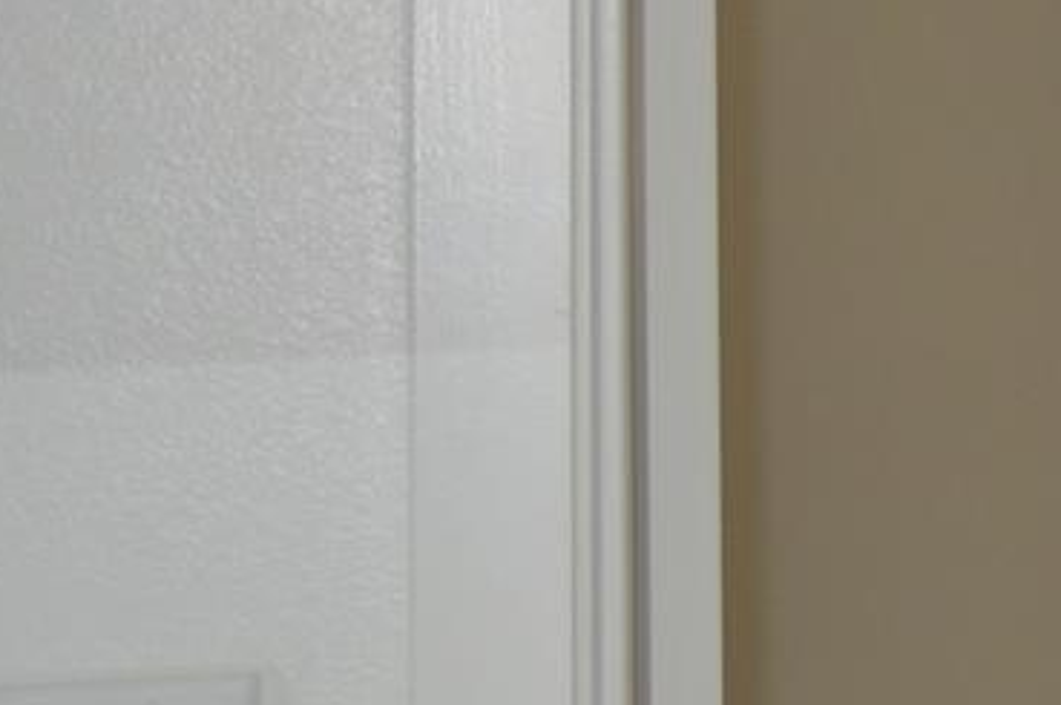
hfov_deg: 10.7
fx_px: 4415
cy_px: -76
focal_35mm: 150
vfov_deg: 9.0
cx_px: 2878
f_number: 4
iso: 140
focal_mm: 18
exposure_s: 1/125
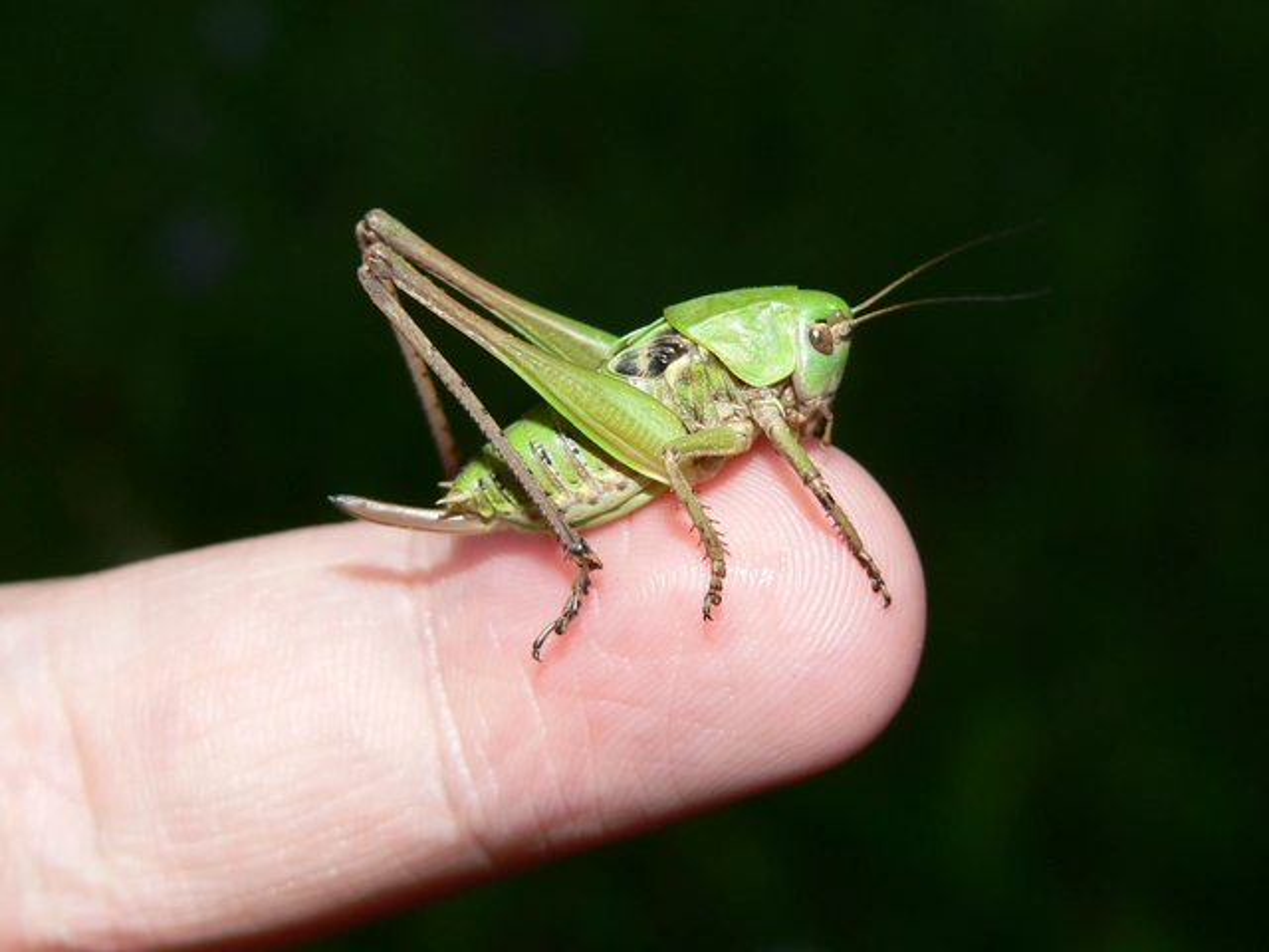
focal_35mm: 87
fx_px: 3189
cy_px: 476
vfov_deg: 17.0
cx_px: 634
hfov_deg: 22.5
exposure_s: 1/125
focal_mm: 14.4
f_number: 4
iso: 80
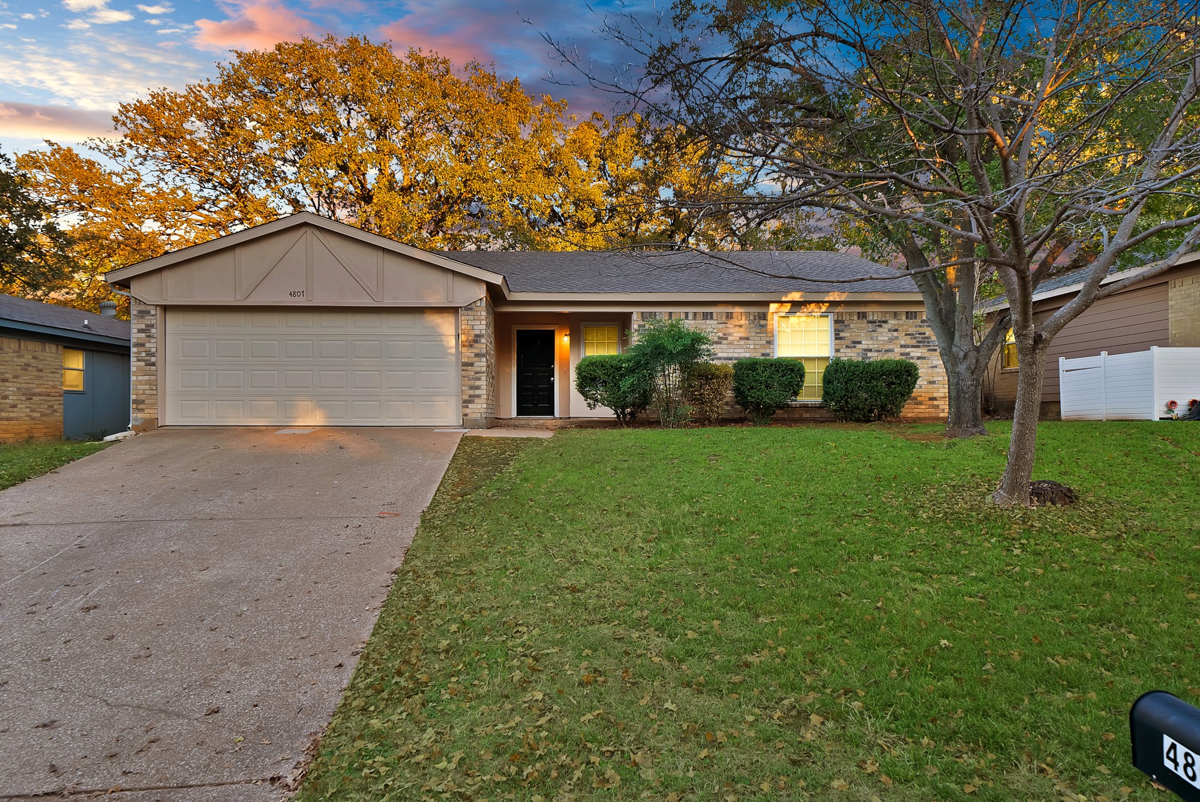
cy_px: 401
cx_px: 600
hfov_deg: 73.7
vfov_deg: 53.2
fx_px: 800
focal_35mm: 24
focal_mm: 24
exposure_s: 1/15
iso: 640
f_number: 9
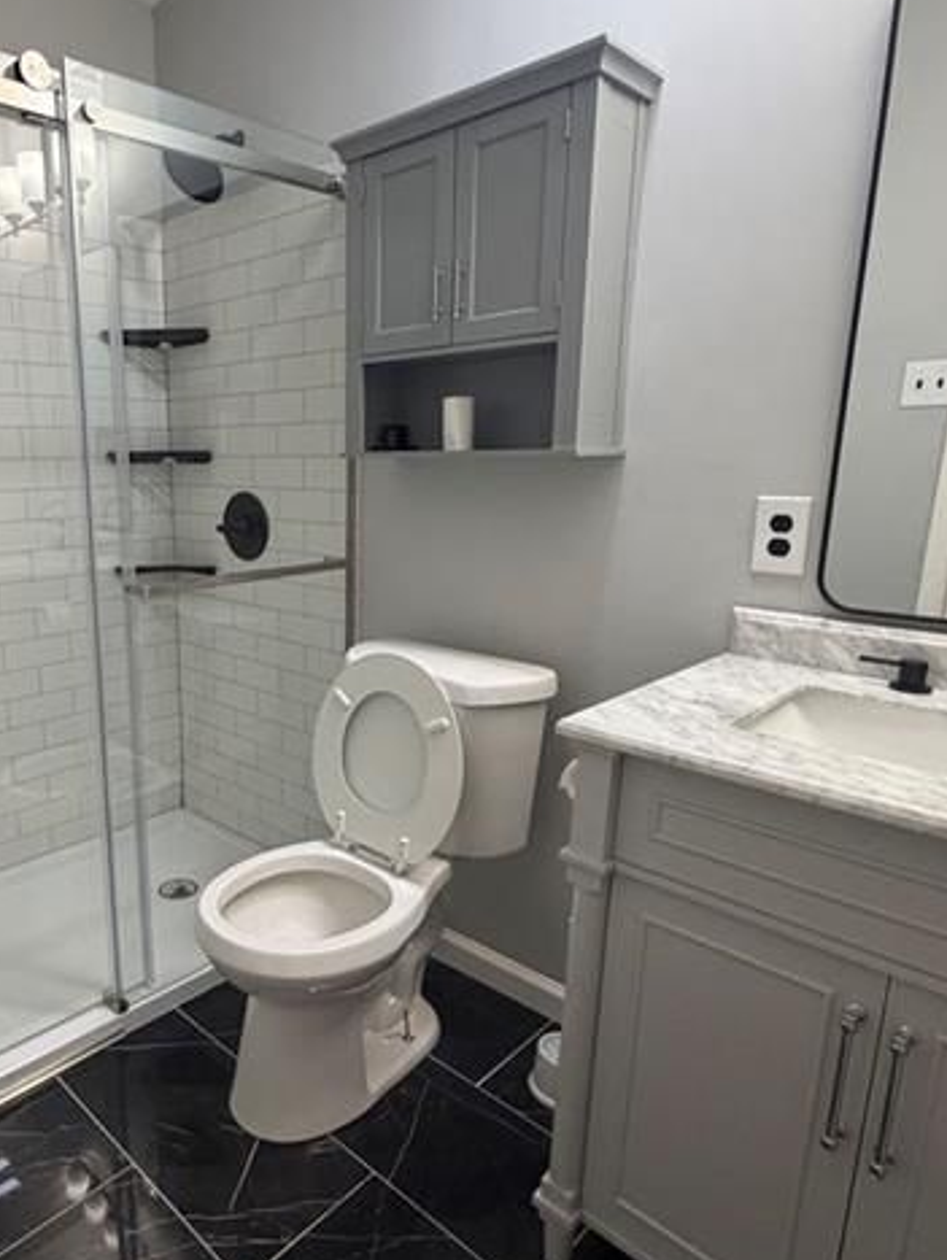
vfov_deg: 73.9
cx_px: 281
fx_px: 838
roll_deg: +0.5
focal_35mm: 23
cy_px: 648
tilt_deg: -14.0
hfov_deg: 57.0
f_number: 2.2
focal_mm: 2.22
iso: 320
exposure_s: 1/120
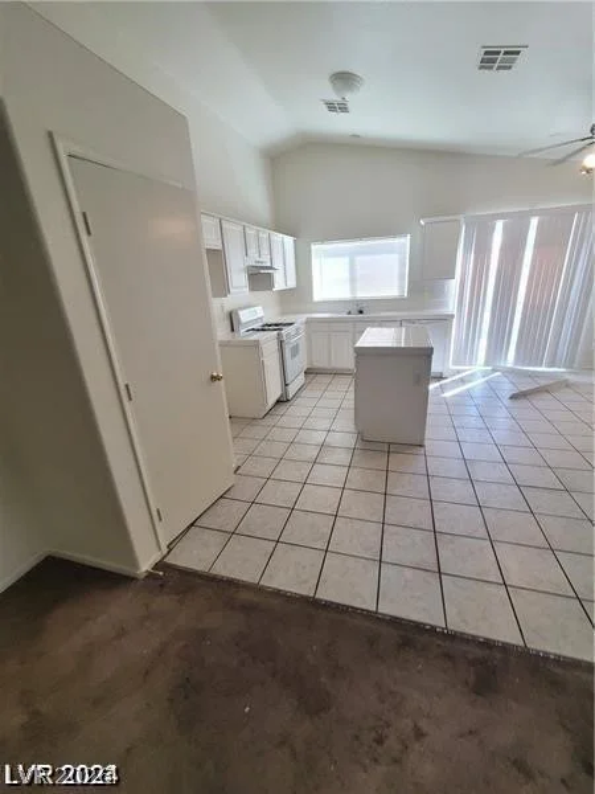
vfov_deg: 106.2
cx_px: 298
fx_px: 298
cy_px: 397
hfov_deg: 89.9
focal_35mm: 13
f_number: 2.2
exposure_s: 1/60
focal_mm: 2.2
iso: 100
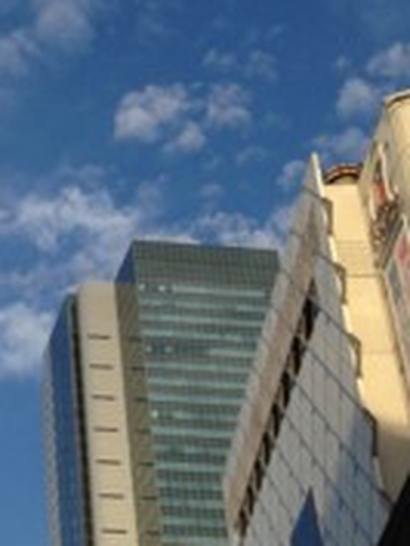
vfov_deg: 20.6
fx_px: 1498
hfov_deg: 15.2
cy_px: 234
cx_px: -46
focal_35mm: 95
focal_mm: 4.28
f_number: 2.4
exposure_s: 1/1284
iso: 64
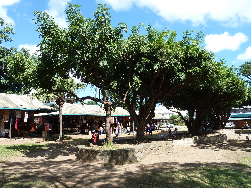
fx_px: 181
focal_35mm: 25
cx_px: 126
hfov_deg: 69.4
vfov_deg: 54.9
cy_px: 94
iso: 80
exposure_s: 1/250
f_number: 4
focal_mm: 4.1
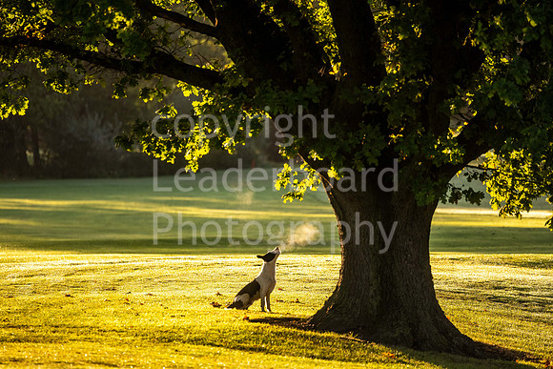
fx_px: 4785
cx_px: 276
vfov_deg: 4.4
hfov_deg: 6.6
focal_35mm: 311
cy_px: 184
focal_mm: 300
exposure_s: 1/1250
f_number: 4
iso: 400
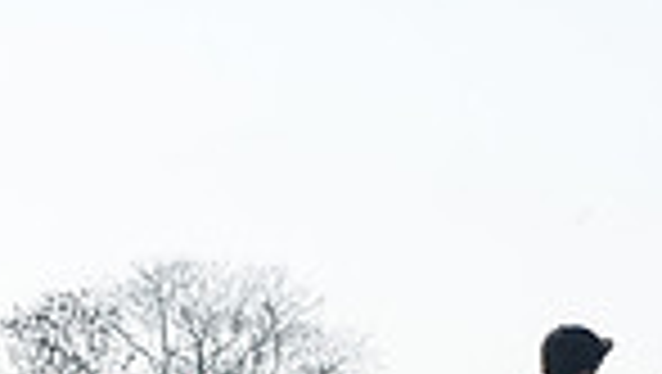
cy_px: 843
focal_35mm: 495
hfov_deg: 4.4
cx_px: 621
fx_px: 8697
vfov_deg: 2.4
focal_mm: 120
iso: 1000
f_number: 8
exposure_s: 1/1250
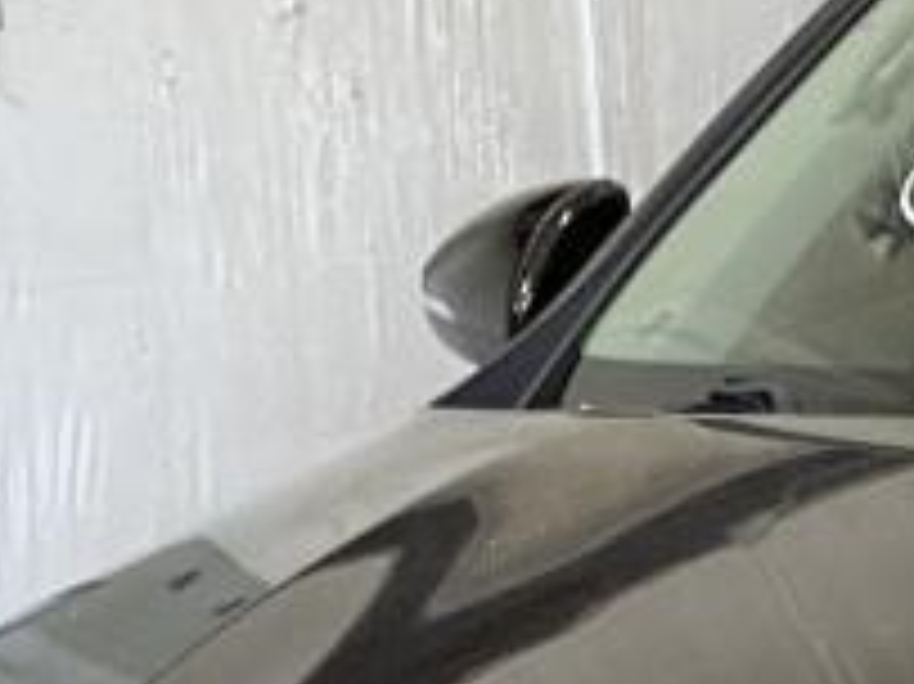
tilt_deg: -15.3
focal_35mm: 164
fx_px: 4328
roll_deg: -0.9
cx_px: 1373
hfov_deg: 11.5
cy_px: 1476
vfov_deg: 8.5
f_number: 1.8
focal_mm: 4.25
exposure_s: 1/79
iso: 125
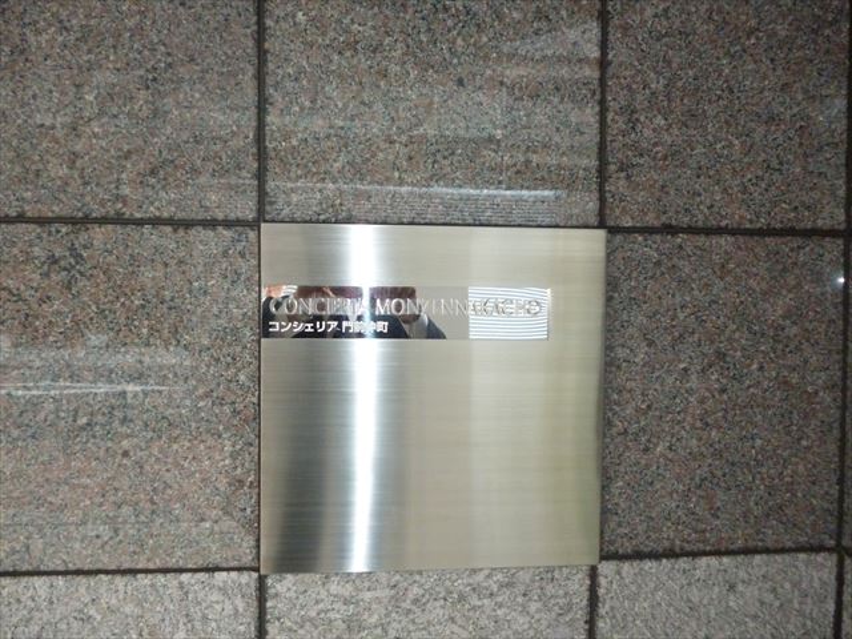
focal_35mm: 28
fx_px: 689
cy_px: 320
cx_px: 426
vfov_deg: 49.7
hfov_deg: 63.4
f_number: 3.1
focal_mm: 5
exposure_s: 1/60
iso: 400
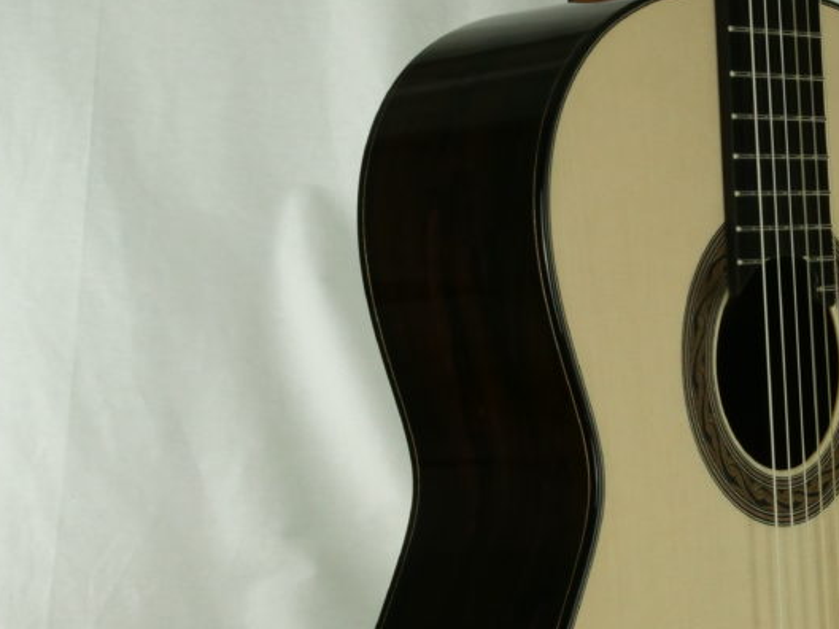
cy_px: 578
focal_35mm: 101
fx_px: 2448
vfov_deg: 14.5
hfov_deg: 19.2
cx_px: 725
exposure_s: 1/60
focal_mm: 25
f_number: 14
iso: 1250
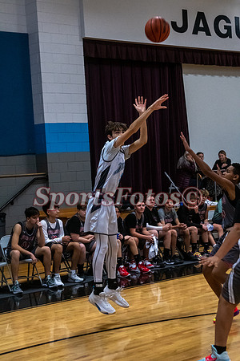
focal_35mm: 72
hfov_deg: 18.9
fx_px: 720
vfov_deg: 28.1
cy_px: 180
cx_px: 120
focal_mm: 48
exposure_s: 1/500
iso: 4000
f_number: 4
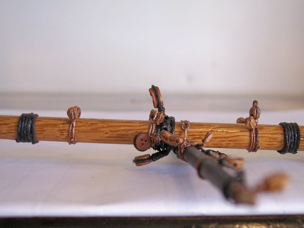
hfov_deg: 38.2
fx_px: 439
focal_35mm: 50
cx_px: 165
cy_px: 126
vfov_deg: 29.1
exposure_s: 1/30
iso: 100
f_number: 3.4
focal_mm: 8
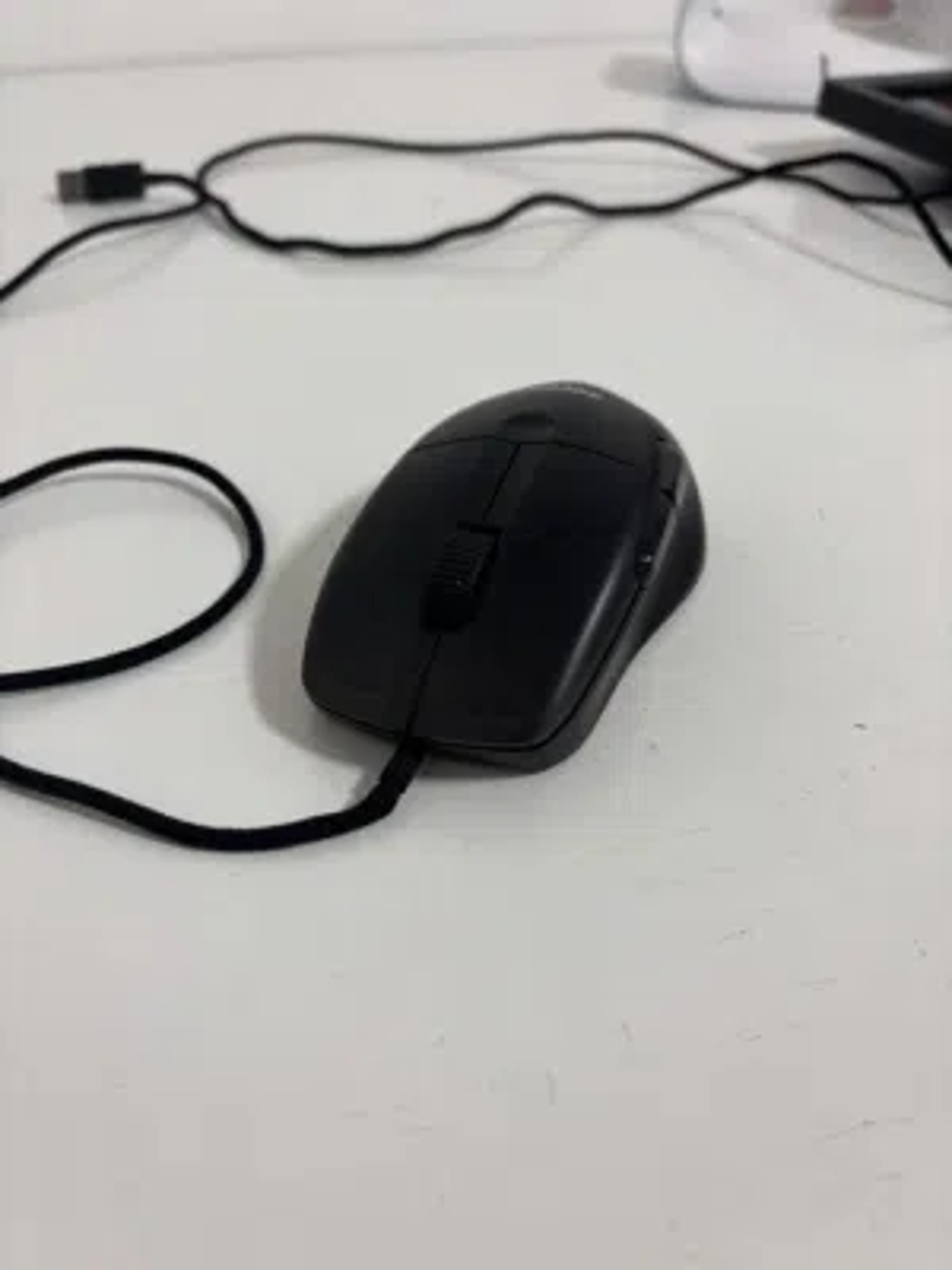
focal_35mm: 26
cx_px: 476
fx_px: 953
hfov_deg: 53.1
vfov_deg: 67.3
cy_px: 635
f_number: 1.6
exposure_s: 1/100
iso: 100
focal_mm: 5.96
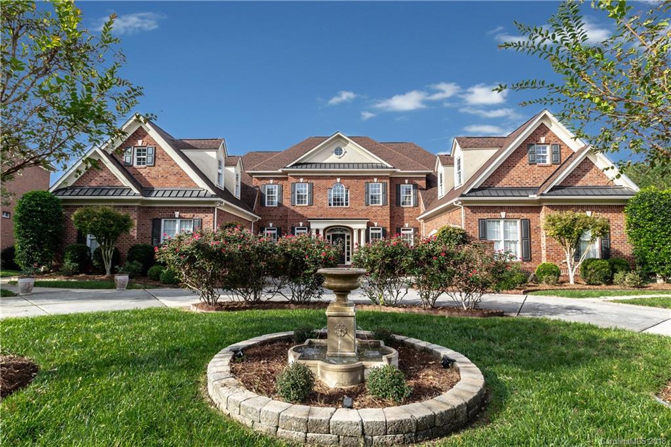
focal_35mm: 18
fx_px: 335
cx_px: 336
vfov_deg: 67.3
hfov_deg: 90.0
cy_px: 224
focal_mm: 12
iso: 200
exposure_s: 1/250
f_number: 8
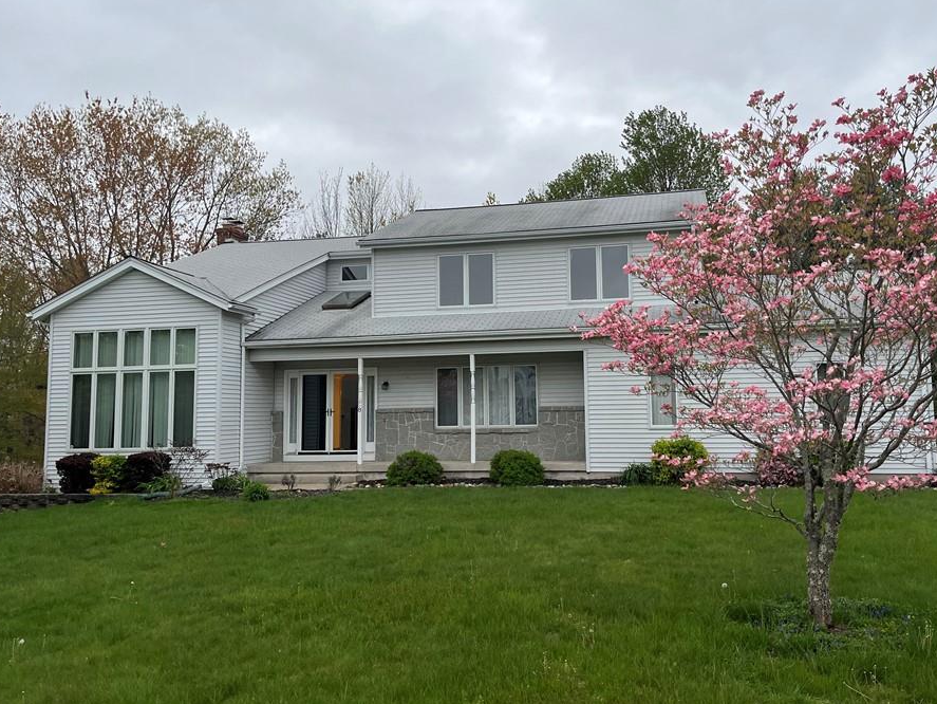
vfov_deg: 46.8
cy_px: 328
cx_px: 509
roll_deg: +1.8
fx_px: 812
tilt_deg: +6.2
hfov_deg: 59.9
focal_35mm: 30
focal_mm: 5.1
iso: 100
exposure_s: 1/121
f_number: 1.6
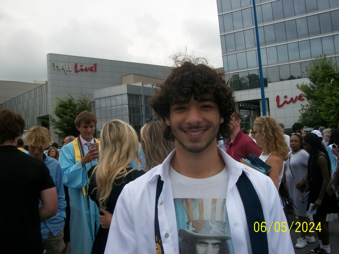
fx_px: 313
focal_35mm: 32
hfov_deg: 56.8
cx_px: 170
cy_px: 127
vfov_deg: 44.2
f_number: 5.5
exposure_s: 1/500
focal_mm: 5.7
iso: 80
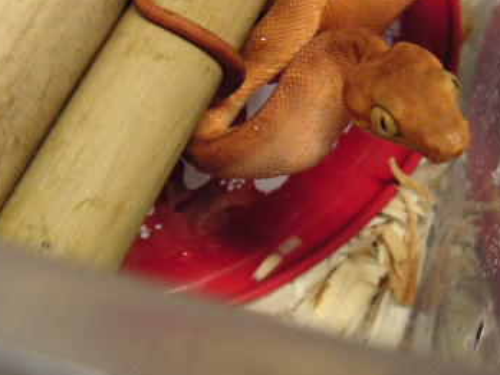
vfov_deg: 21.5
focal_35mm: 68
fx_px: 982
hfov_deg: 28.5
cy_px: 109
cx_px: 302
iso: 100
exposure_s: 1/8
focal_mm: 5.7
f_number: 2.8
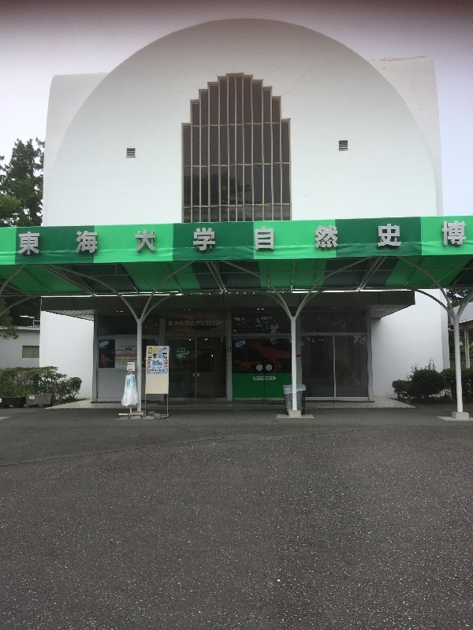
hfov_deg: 48.2
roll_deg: +0.3
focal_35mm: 29
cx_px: 236
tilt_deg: +6.4
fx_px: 528
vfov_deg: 61.7
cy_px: 315
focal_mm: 4.15
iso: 32
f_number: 2.2
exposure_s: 1/879
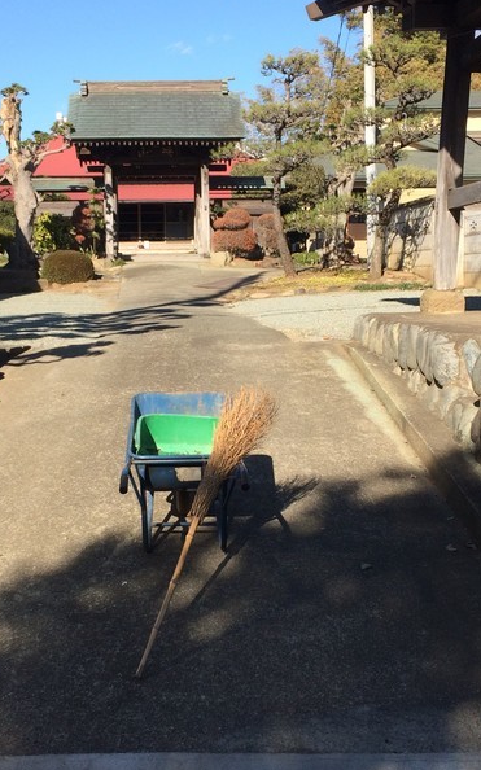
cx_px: 198
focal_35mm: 53
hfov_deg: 24.4
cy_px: 423
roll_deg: +2.6
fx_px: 1112
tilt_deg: -10.3
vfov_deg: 38.2
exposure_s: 1/1282
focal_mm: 4.15
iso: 32
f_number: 2.2
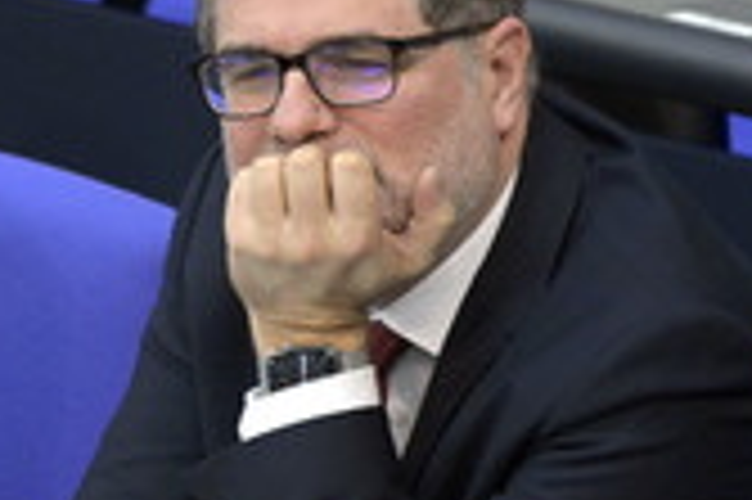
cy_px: 162
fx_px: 31490
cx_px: -115
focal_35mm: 1509
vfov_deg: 0.9
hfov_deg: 1.4
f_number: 8
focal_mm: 560
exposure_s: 1/125
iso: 8000
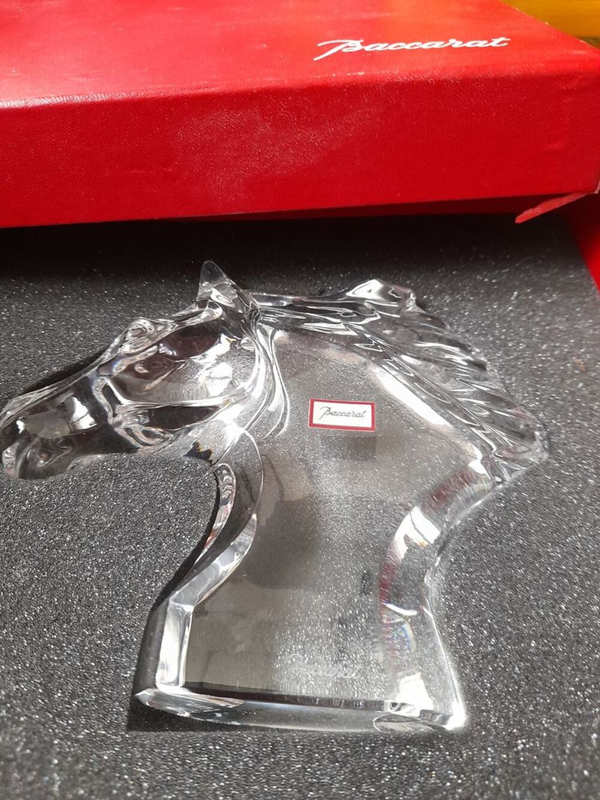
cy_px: 400
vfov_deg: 69.4
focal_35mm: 25
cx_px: 300
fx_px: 578
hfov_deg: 54.9
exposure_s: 1/50
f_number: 2
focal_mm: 4.6
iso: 320
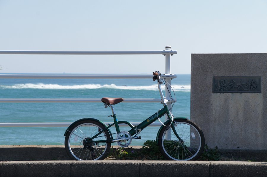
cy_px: 88
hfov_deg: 13.7
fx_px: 1111
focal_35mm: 150
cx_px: 134
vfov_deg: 9.1
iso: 200
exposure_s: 1/400
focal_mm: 100
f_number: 10
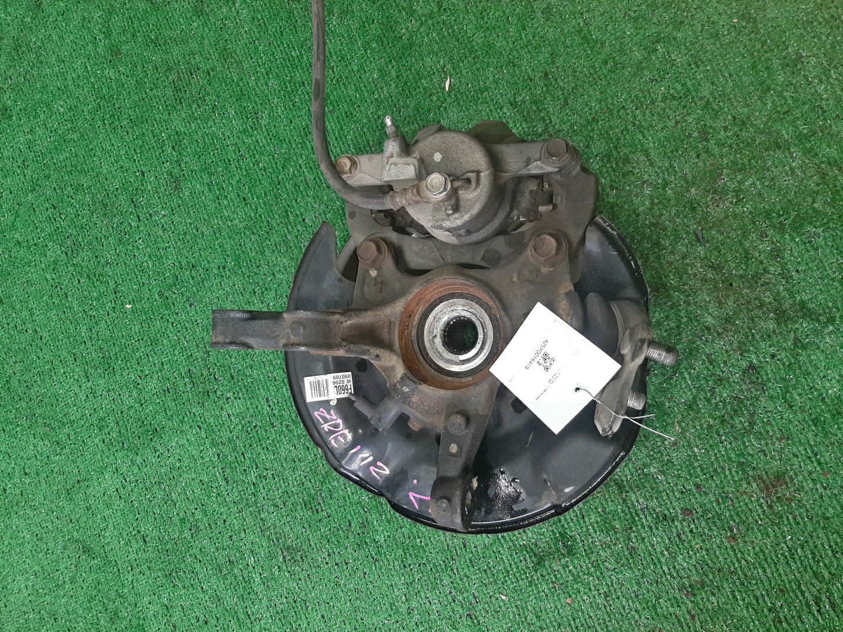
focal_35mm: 26
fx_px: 633
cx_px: 422
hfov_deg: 67.3
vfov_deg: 53.1
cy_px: 316
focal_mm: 3.93
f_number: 1.7
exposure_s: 1/50
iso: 131
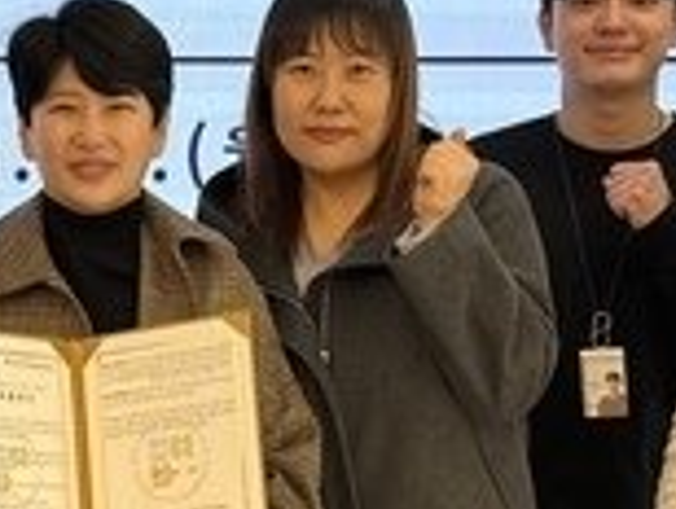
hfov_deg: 17.3
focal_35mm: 109
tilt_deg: -4.2
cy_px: 292
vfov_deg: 13.6
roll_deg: -0.1
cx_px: -101
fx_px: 2132
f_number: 1.78
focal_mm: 6.76
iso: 64
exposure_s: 1/200
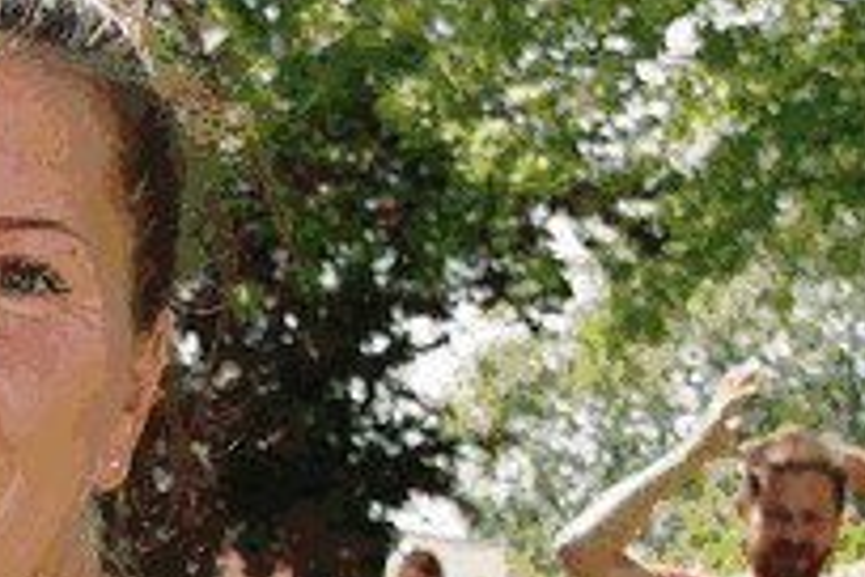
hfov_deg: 10.0
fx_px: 4709
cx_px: -606
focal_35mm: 196
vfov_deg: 6.8
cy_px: 1177
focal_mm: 26.25
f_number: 5.6
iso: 100
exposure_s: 1/180
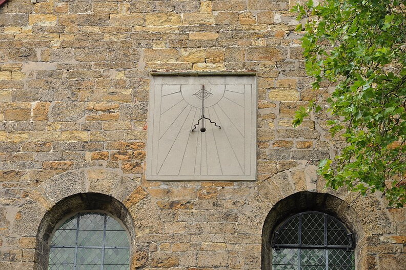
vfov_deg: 10.7
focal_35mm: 128
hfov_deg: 16.1
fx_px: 1436
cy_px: 135
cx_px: 203
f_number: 8
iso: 200
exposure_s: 1/100
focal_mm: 85
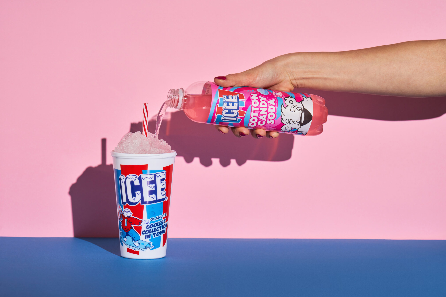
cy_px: 148
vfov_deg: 8.9
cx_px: 223
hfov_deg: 13.3
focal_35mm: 154
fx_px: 1908
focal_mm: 154
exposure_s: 1/125
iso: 320
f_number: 9
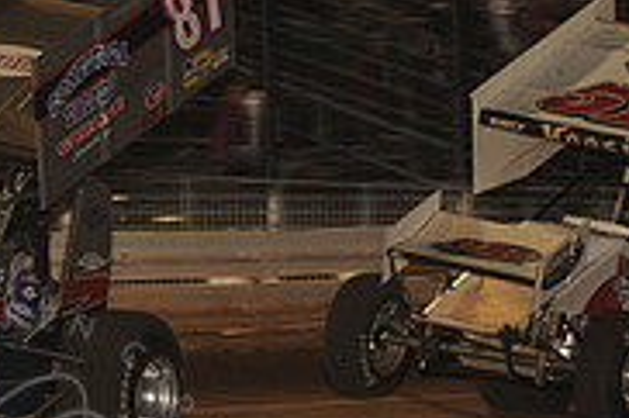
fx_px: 6214
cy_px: 193
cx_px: 14
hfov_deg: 5.8
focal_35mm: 356
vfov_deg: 3.9
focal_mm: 112
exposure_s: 1/320
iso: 1000
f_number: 6.3
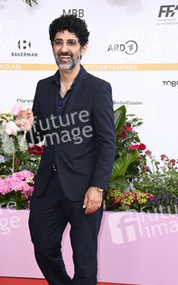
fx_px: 652
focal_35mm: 84
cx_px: 72
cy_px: 177
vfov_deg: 24.6
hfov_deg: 15.5
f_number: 5.6
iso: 640
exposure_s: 1/250
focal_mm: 65
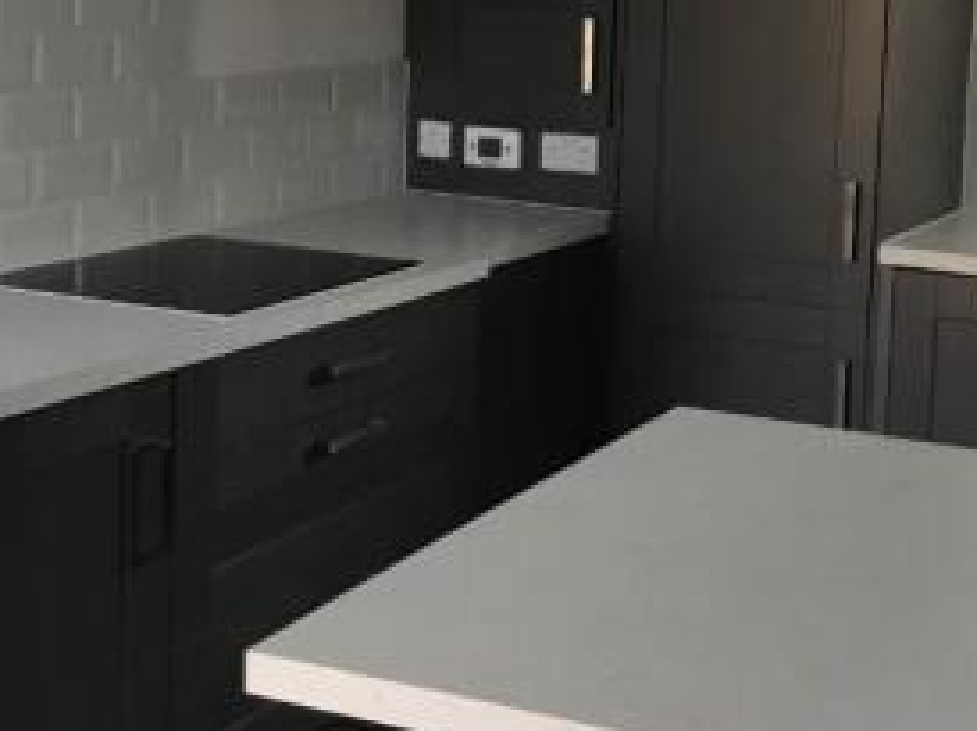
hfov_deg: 29.2
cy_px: 177
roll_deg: -2.2
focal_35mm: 66
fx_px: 1861
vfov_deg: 22.0
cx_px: 636
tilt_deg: -7.8
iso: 40
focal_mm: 3.3
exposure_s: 1/33
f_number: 2.4
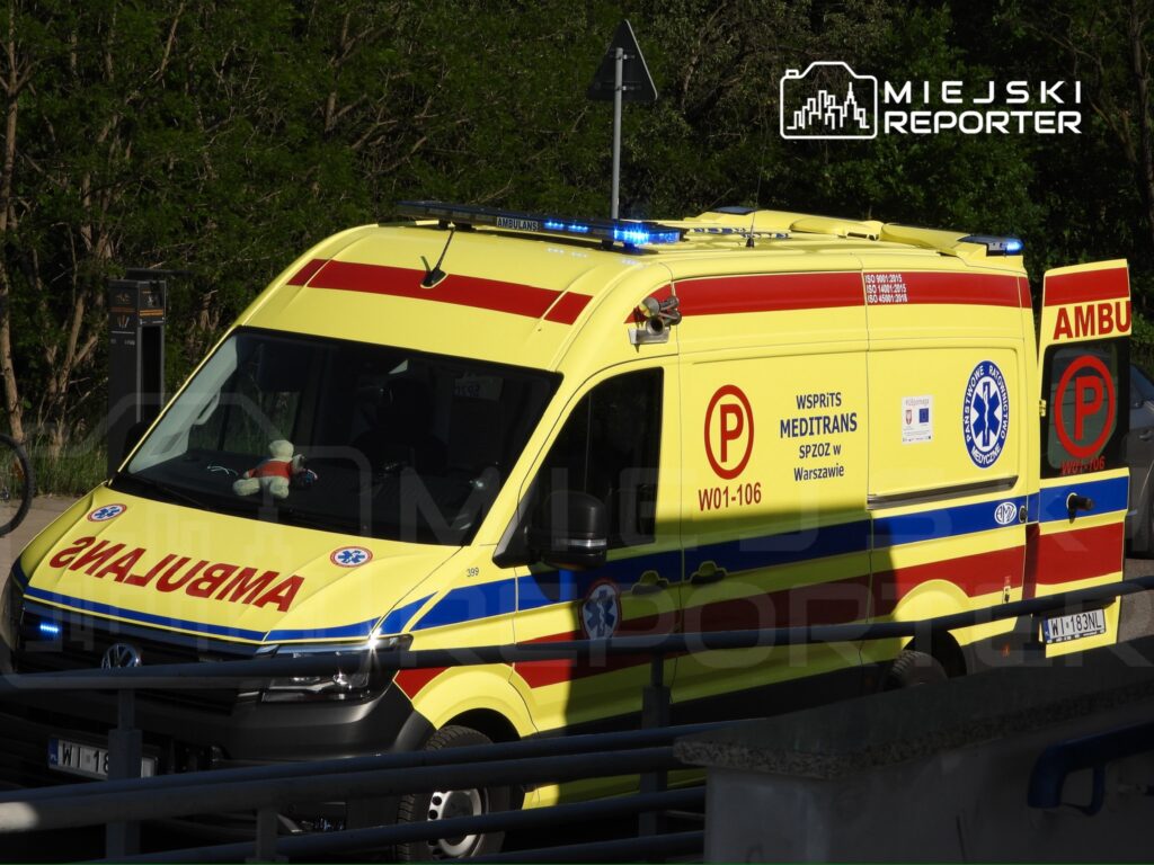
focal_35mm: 125
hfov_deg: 15.8
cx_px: 577
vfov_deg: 11.9
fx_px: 4167
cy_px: 432
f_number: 4
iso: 100
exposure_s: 1/2000
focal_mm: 22.5
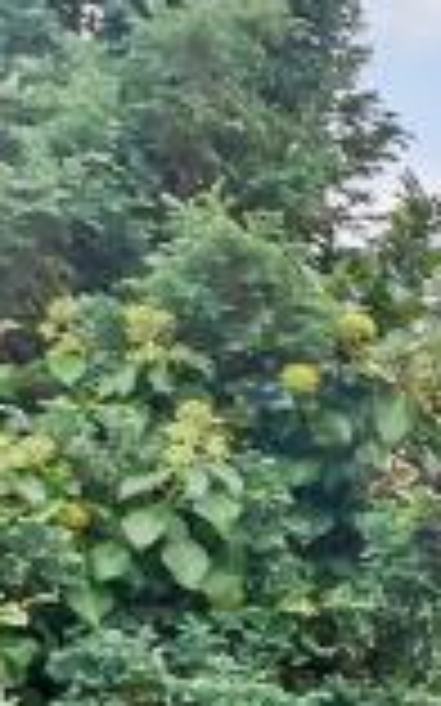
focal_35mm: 100
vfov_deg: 19.2
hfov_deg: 6.9
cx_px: 2048
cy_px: 924
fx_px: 1925
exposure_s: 1/80
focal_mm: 10
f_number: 10
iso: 160
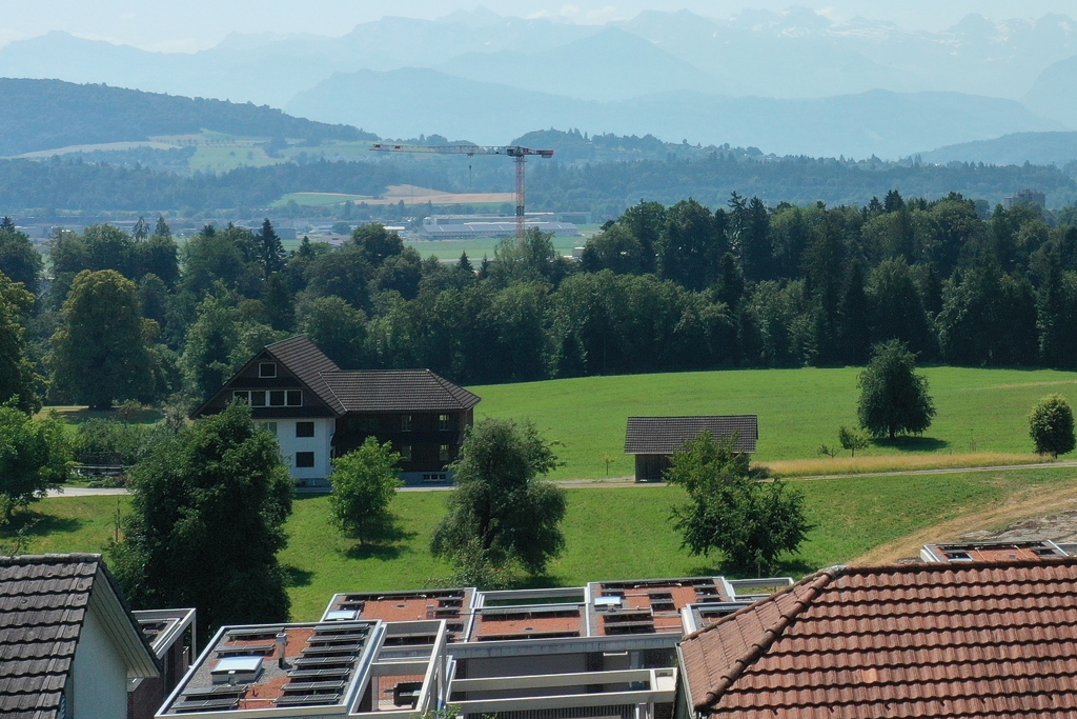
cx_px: 1042
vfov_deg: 19.3
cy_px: 171
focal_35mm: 70
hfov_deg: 27.4
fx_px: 2094
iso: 100
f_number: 6.3
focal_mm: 10.26
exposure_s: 1/640
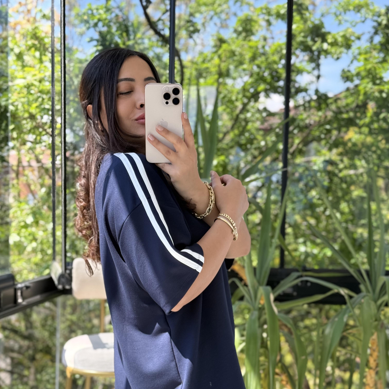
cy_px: 258
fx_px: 725
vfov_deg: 29.8
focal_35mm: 57
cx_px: 195
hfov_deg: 30.0
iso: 100
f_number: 1.78
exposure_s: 1/415
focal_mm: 6.76
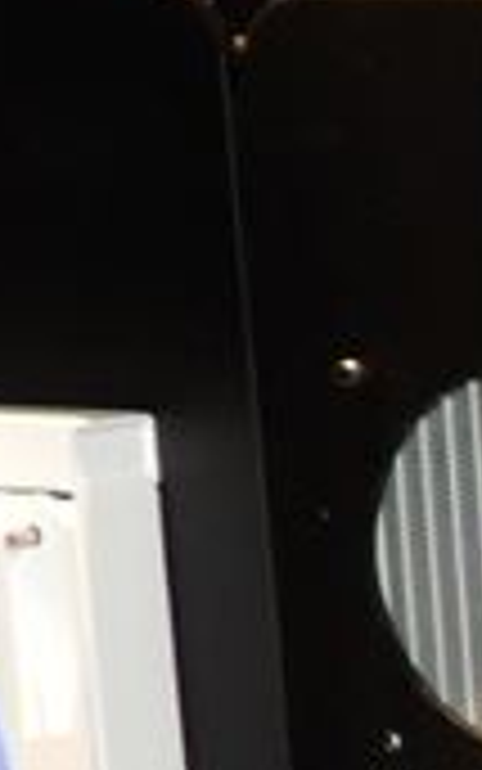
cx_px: 2131
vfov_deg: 8.3
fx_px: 5061
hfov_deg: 4.8
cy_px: 1522
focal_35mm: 241
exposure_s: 1/30
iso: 200
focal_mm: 6.8
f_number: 3.2
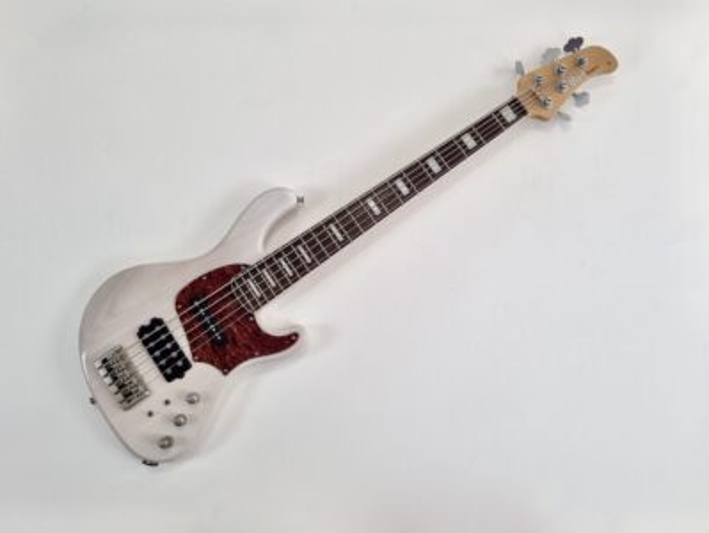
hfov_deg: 63.4
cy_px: 259
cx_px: 348
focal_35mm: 28
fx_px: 574
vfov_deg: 49.8
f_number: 1.8
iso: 64
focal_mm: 5.4
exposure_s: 1/100
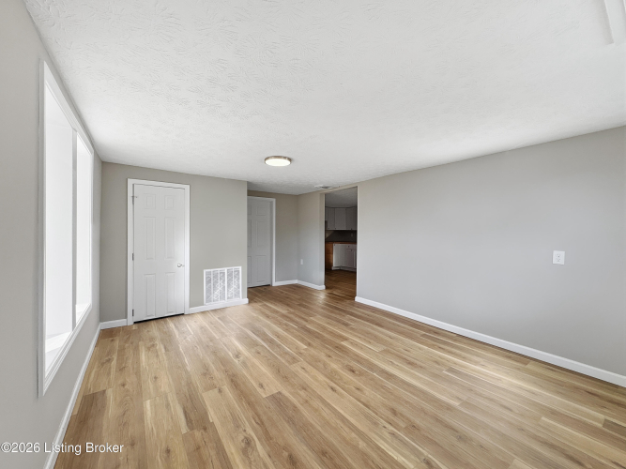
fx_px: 253
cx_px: 313
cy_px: 234
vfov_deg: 85.7
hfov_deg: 102.1
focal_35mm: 14
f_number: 2.2
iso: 80
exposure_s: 1/140
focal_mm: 2.22
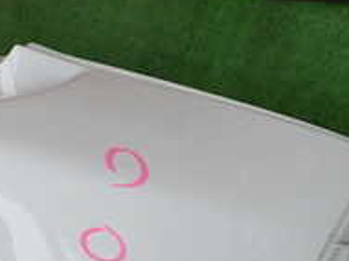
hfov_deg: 23.9
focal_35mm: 79
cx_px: 24
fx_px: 795
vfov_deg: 18.1
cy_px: 274
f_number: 2.8
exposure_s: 1/320
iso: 100
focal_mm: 4.5
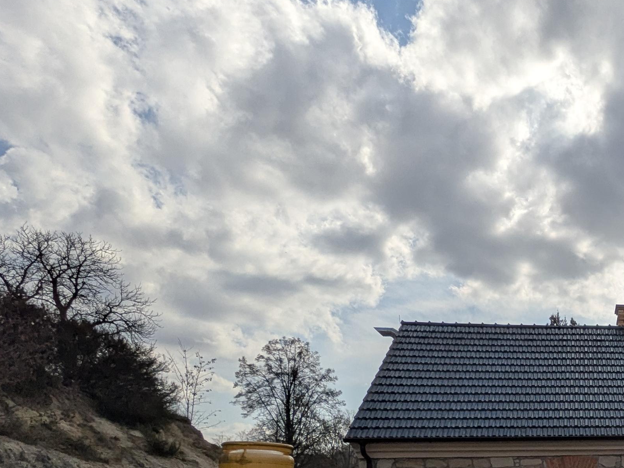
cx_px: 679
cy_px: 452
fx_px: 649
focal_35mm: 36
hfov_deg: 41.5
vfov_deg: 36.3
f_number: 2.2
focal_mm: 1.83
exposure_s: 1/4016
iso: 50
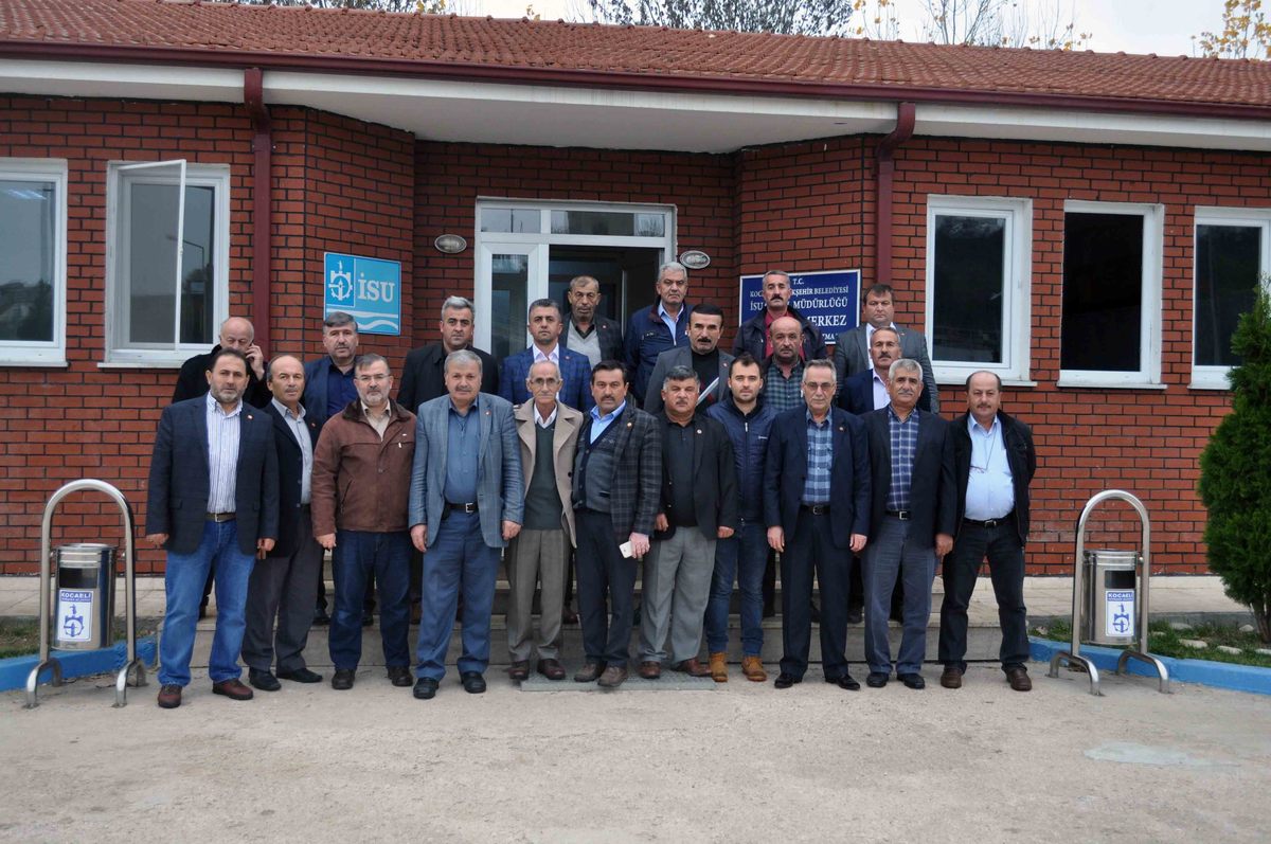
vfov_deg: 36.8
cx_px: 636
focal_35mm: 36
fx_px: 1269
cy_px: 422
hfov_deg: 53.2
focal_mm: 24
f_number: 5
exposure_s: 1/100
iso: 400
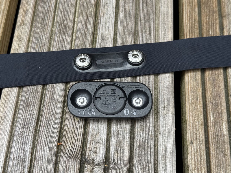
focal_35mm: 48
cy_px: 86
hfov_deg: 39.7
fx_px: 320
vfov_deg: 30.3
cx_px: 116
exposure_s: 1/261
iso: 64
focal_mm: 6.76
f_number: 1.78
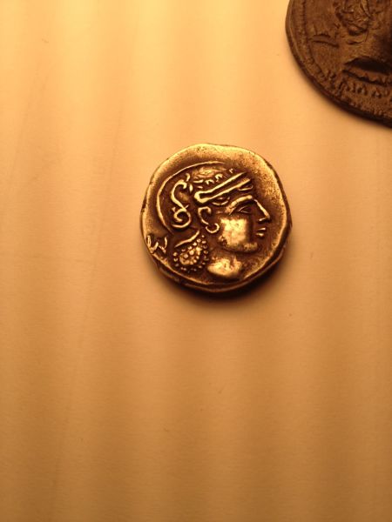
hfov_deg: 40.7
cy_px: 261
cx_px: 196
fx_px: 528
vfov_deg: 52.6
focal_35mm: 35
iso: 50
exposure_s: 1/642
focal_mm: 4.28
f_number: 2.4
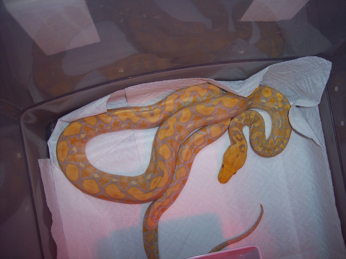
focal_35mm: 39
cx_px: 173
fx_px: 390
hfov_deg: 47.9
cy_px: 130
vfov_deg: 36.8
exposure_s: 1/60
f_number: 2.8
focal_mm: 8
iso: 100
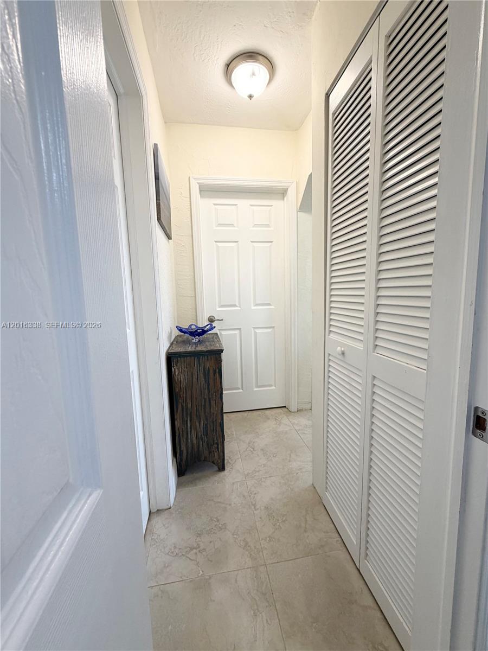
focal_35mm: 14
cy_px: 326
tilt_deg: -7.6
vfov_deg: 102.1
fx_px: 263
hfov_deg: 85.7
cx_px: 244
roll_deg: +1.3
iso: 200
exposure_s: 1/120
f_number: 2.2
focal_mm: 2.22
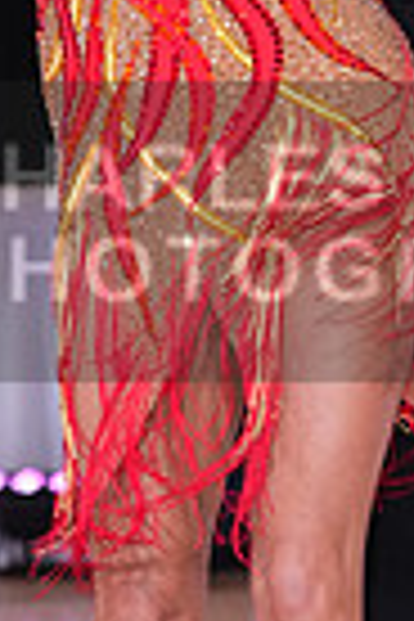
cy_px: 234
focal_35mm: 510
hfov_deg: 2.7
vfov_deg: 4.0
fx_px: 8797
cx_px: 209
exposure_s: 1/200
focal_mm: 121
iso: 2000
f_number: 4.5
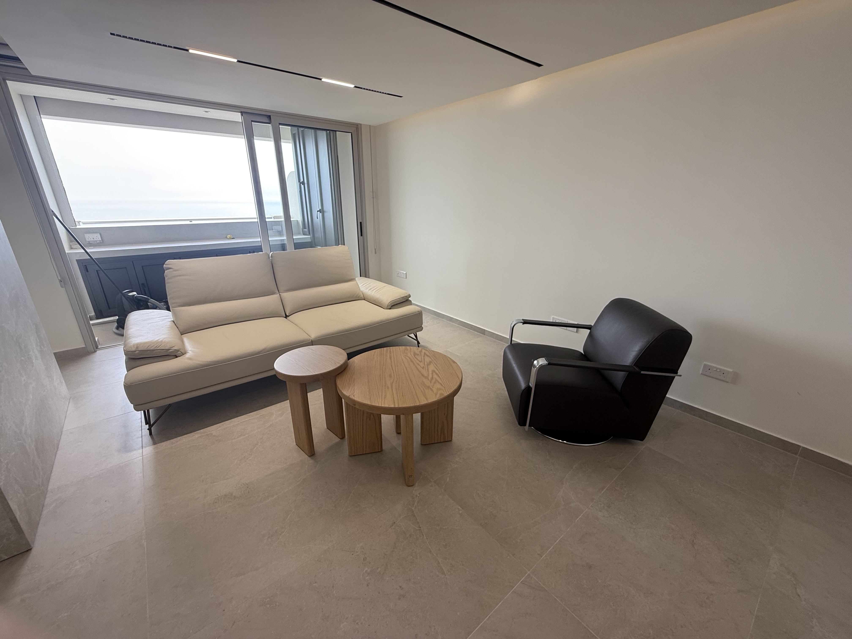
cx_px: 426
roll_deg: -0.2
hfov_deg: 102.1
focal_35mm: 14
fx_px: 345
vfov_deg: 85.7
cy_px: 320
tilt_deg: -18.5
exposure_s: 1/99
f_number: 2.2
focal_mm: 2.22
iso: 64
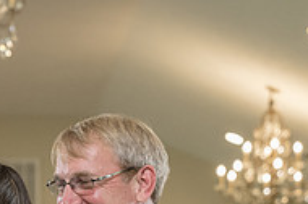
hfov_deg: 8.4
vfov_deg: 5.6
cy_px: 271
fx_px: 2093
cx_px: 106
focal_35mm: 245
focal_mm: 70
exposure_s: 1/250
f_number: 4
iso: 2000
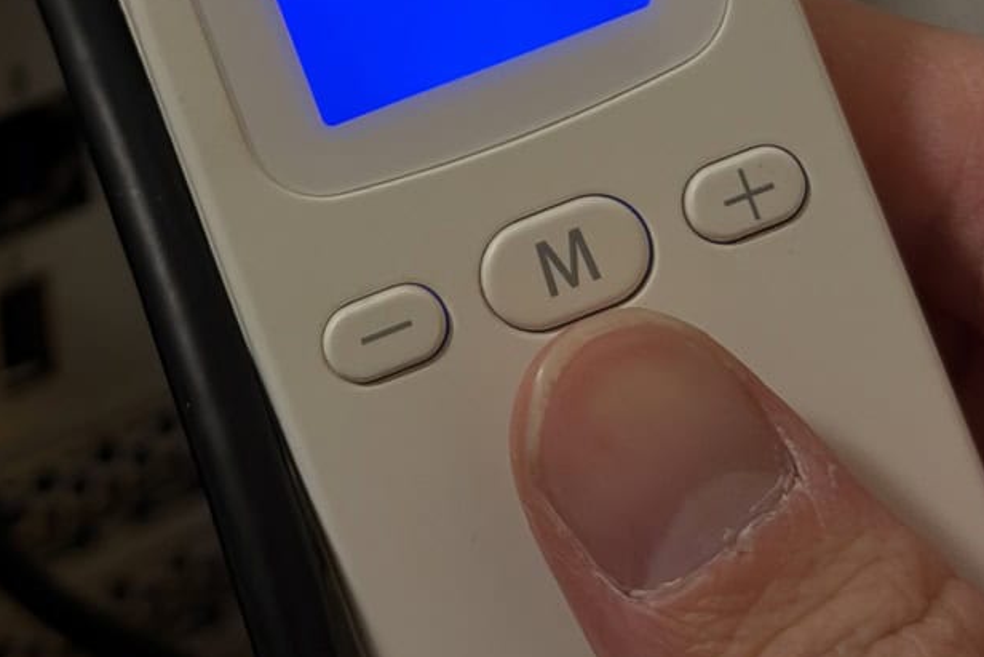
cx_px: 308
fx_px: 2953
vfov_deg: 12.4
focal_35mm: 108
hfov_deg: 18.9
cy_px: -122
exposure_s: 1/60
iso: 160
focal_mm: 6.8
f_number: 1.8
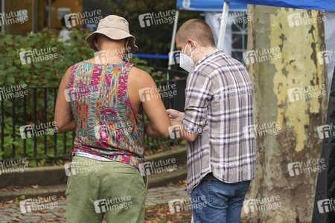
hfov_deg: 16.7
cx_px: 168
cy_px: 112
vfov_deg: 11.1
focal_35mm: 123
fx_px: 1144
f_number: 6.3
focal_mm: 123
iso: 2500
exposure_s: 1/400
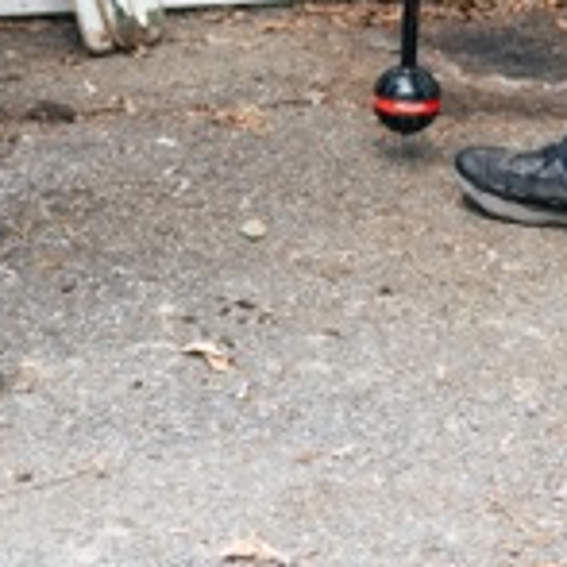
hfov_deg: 11.1
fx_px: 2920
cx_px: 276
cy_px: -339
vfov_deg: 10.6
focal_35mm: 158
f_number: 2.8
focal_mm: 42.7
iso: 160
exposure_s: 1/250
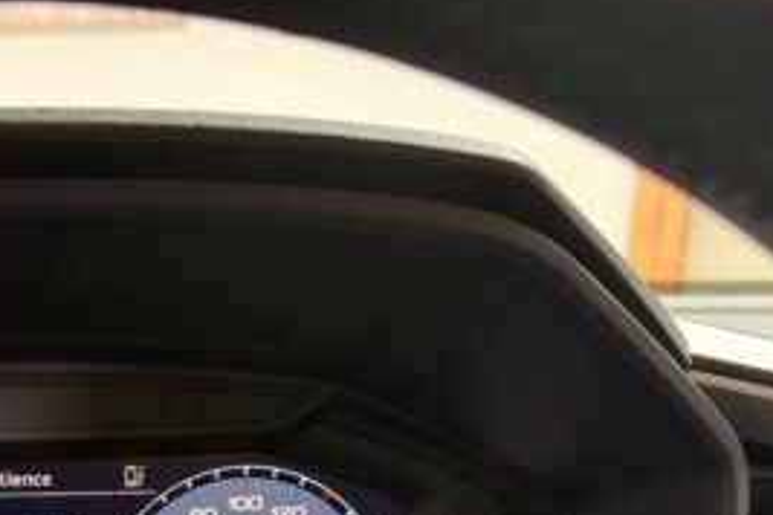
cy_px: 606
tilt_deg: -16.9
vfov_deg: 21.8
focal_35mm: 58
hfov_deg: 31.7
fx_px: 1245
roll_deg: +1.1
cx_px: -9
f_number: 1.78
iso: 640
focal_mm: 6.76
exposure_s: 1/34
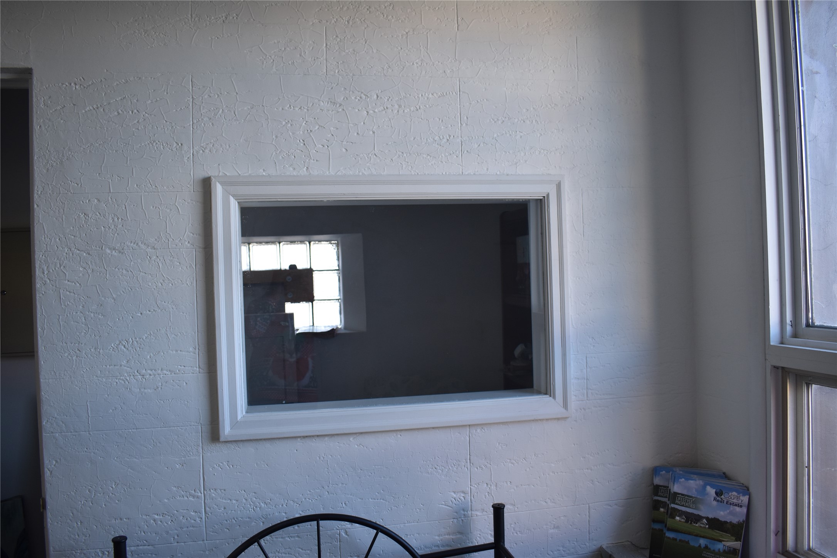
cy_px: 279
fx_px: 697
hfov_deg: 61.9
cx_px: 418
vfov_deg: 43.6
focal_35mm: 30
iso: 400
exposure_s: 1/80
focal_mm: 20
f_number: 4.5
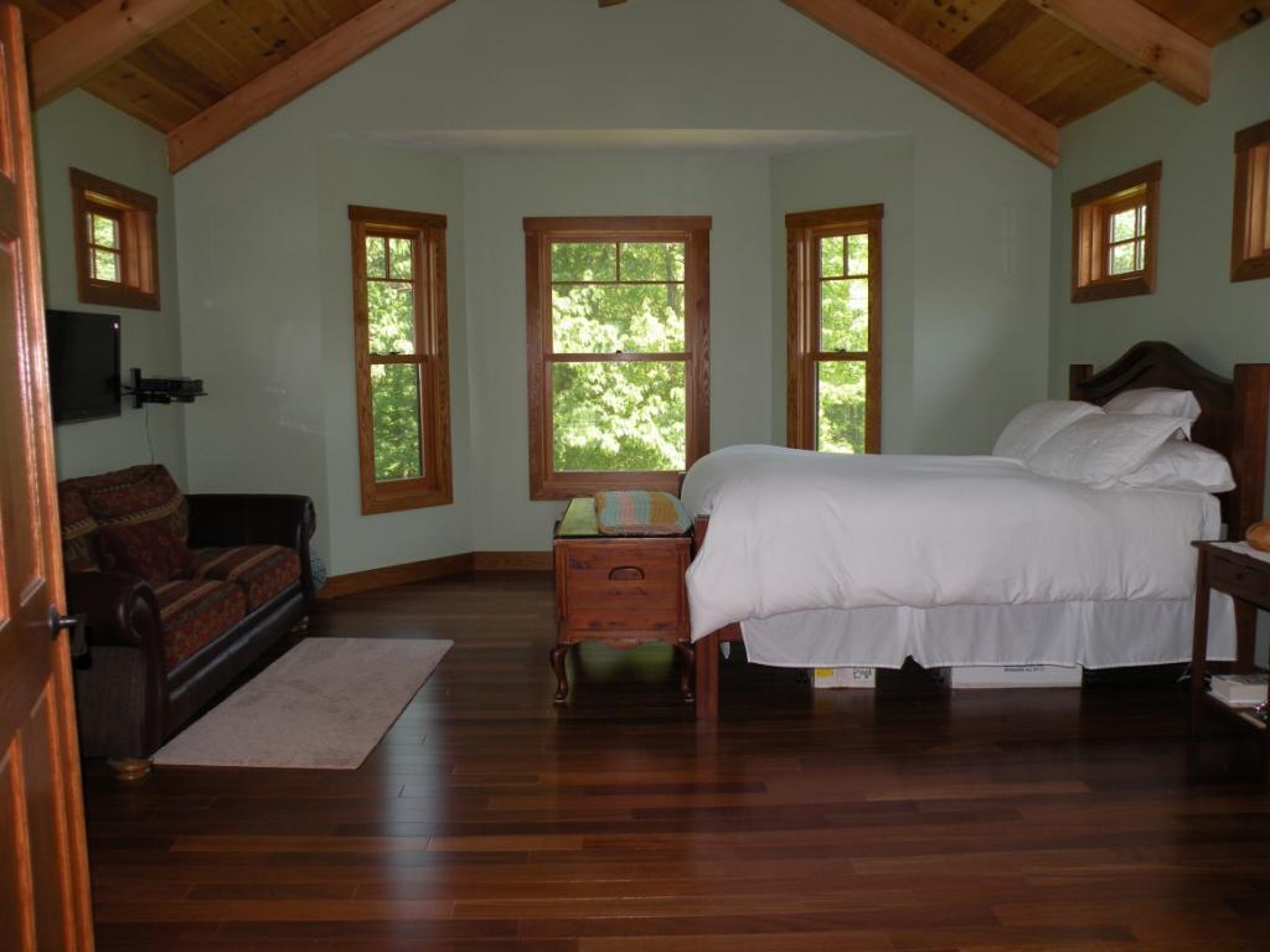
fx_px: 991
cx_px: 635
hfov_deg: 65.3
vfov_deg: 51.4
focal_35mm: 27
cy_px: 476
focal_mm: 4.7
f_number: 2.8
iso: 70
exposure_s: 1/54.4
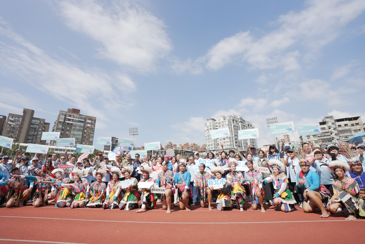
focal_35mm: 16
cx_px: 182
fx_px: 162
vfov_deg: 73.8
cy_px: 122
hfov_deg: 96.7
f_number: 5
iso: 800
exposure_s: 1/3200
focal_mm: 16
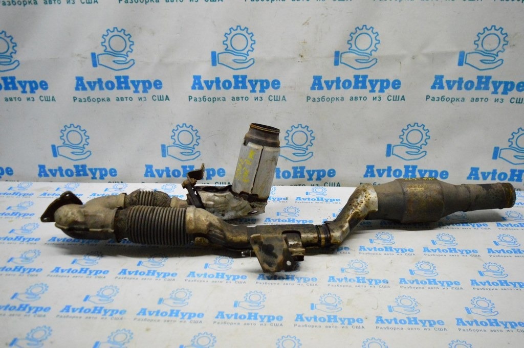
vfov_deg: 39.9
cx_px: 262
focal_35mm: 33
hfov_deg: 57.3
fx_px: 480
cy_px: 174
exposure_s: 1/1000
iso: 6400
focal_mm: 22
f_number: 3.8
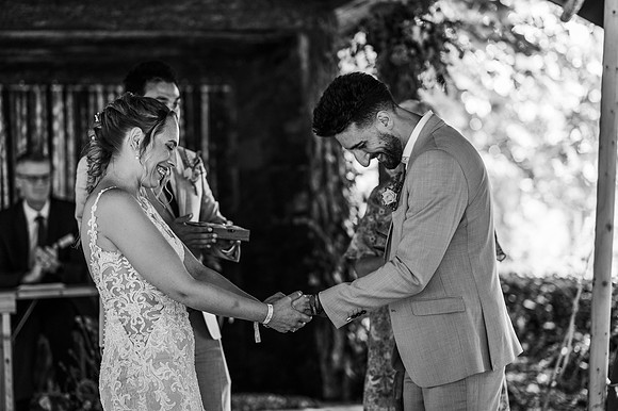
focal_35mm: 85
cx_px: 309
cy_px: 206
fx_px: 1458
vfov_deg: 16.1
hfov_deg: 23.9
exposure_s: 1/200
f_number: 2.2
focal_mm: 85
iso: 250
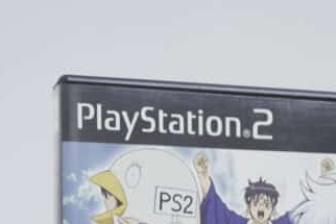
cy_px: 368
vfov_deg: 9.8
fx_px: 1251
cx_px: 256
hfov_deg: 15.2
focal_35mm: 134
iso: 100
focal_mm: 36
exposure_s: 1/8
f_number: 4.5
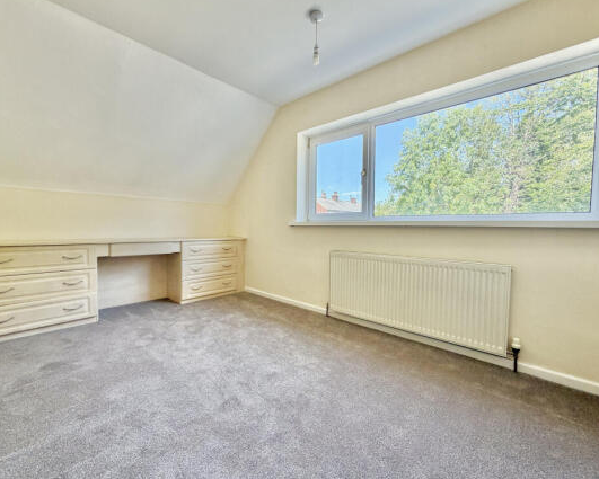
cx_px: 289
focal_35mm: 15
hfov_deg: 96.8
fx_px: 266
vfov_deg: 84.1
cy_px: 240
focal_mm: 2.22
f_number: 2.2
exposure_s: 1/121
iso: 100
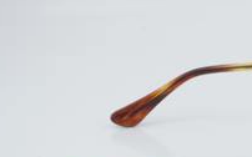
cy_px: 122
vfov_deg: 10.8
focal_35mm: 121
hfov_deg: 17.0
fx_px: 831
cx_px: 236
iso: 100
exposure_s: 1/3
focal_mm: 40
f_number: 32
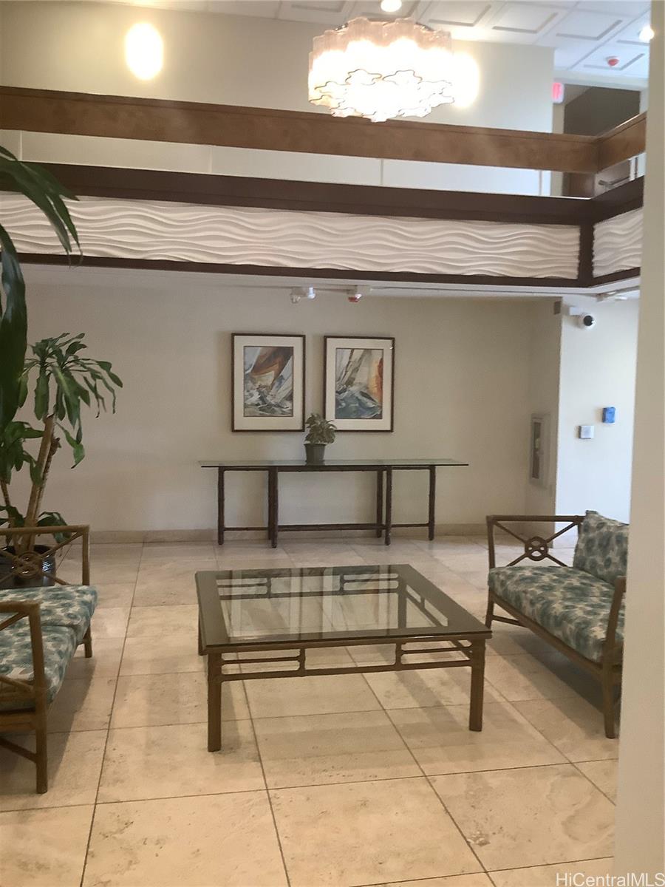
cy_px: 444
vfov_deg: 58.4
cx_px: 332
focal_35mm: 31
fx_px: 794
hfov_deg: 45.4
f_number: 2.4
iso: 200
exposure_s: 1/60
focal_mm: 3.3
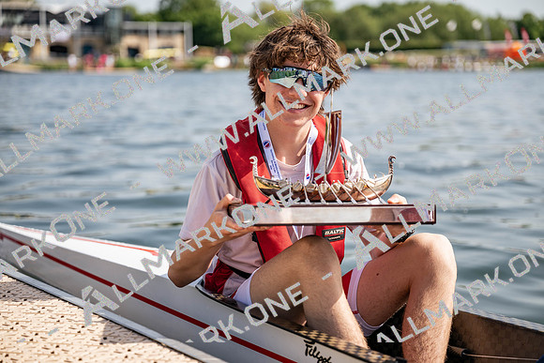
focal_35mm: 70
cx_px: 272
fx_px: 1058
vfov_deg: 19.5
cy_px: 182
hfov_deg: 28.8
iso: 64
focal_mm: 70
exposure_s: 1/2000
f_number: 2.8
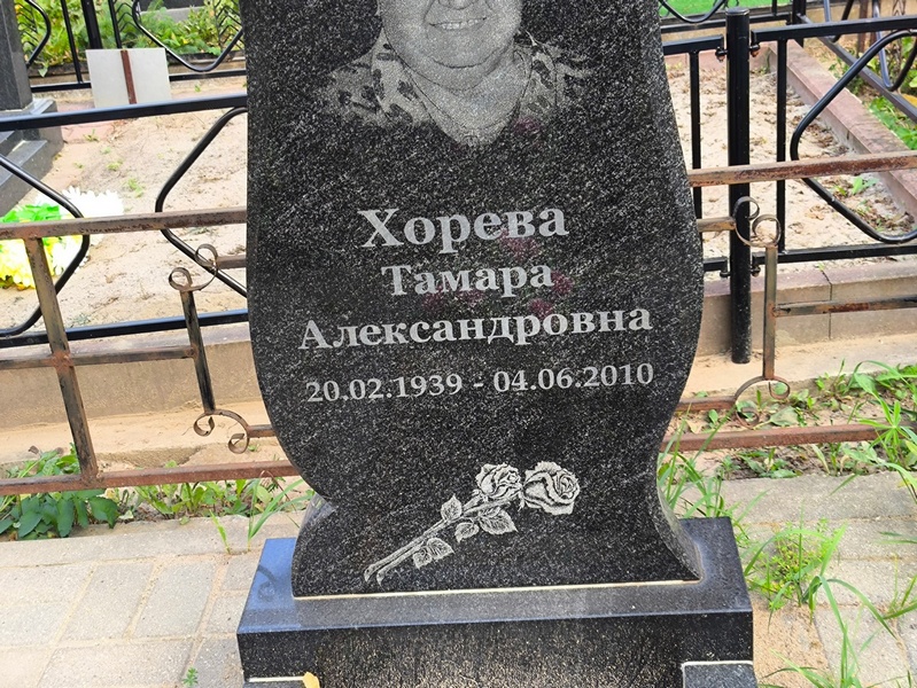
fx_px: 1325
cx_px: 458
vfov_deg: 29.1
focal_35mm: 50
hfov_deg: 38.2
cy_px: 344
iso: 50
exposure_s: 1/157
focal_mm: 4.71
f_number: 1.7
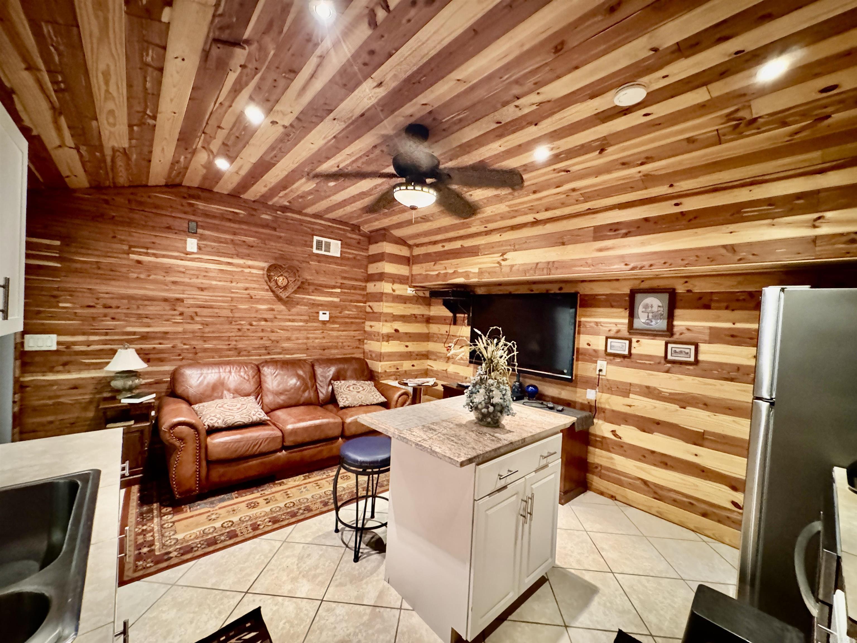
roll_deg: -2.4
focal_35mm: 14
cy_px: 322
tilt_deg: -0.2
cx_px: 428
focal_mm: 2.22
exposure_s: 1/40
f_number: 2.2
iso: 1250
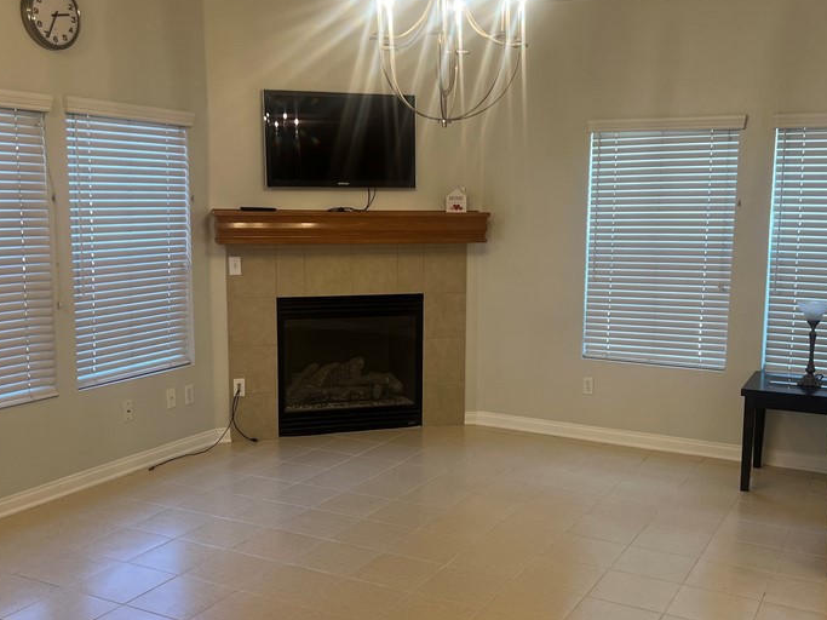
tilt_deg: -9.4
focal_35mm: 39
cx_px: 427
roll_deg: -0.5
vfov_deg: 36.8
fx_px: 932
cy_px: 321
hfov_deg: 47.9
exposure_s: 1/120
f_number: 1.5
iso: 125
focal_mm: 5.7
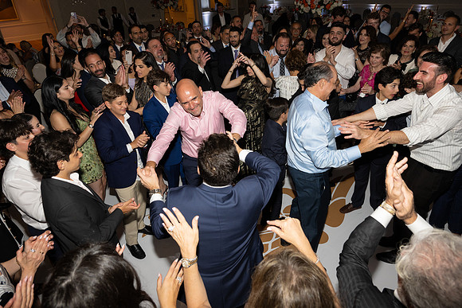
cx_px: 231
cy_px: 154
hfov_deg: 73.7
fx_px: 308
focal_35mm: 24
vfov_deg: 53.2
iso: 800
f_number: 5.6
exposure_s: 1/100
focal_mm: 24
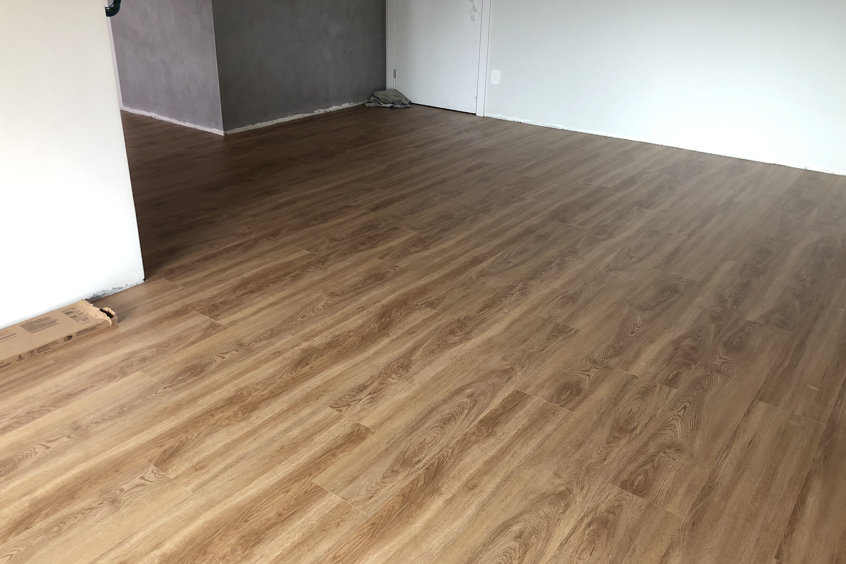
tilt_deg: -23.0
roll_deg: -0.1
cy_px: 256
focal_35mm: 30
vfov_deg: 43.6
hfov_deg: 61.9
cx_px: 414
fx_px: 705
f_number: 1.8
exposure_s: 1/30
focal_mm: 4
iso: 40
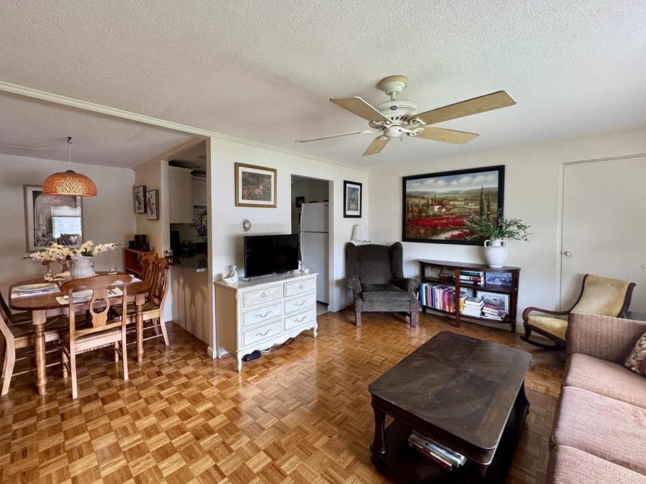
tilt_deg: -2.3
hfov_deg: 98.1
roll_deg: +0.5
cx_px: 305
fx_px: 280
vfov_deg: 81.7
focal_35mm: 15
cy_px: 232
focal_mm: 2.22
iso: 320
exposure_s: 1/120
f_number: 2.2
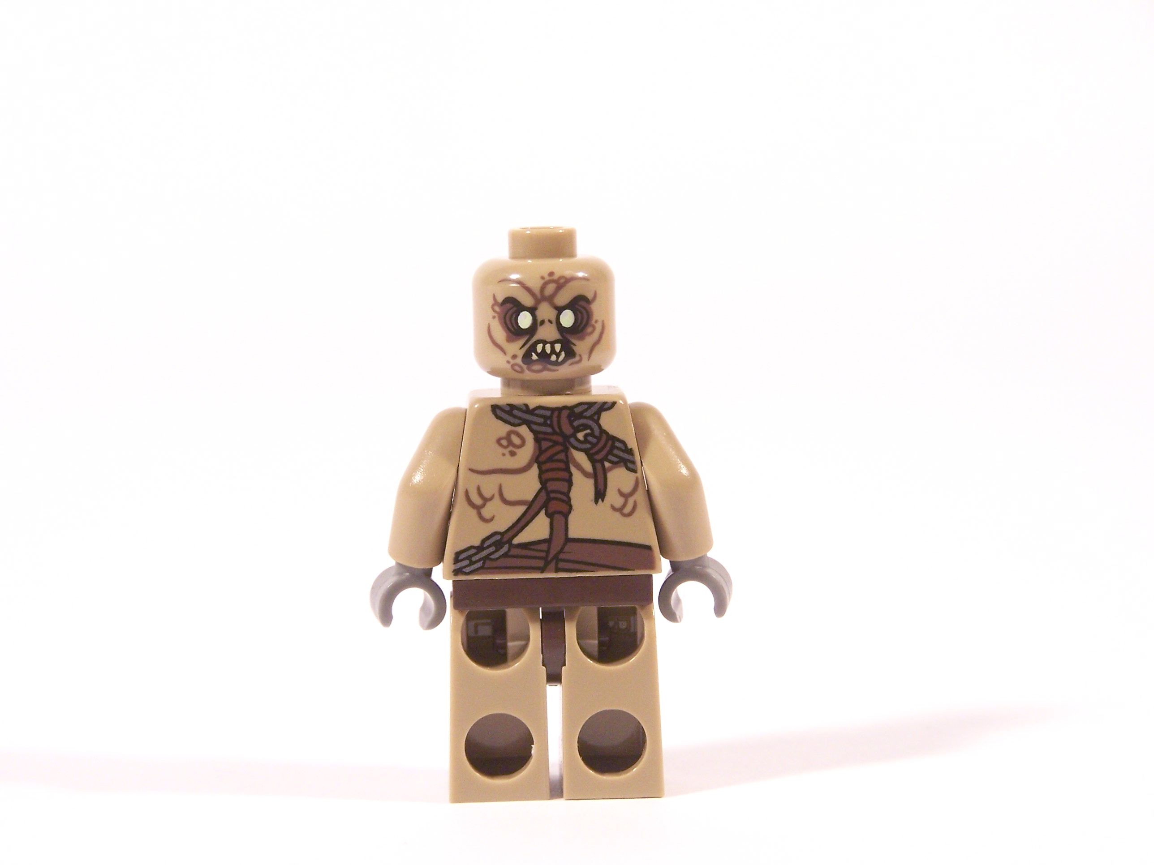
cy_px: 432
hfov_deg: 16.8
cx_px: 577
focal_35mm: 117
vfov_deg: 12.7
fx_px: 3900
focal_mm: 19.4
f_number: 3.6
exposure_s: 1/20
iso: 200
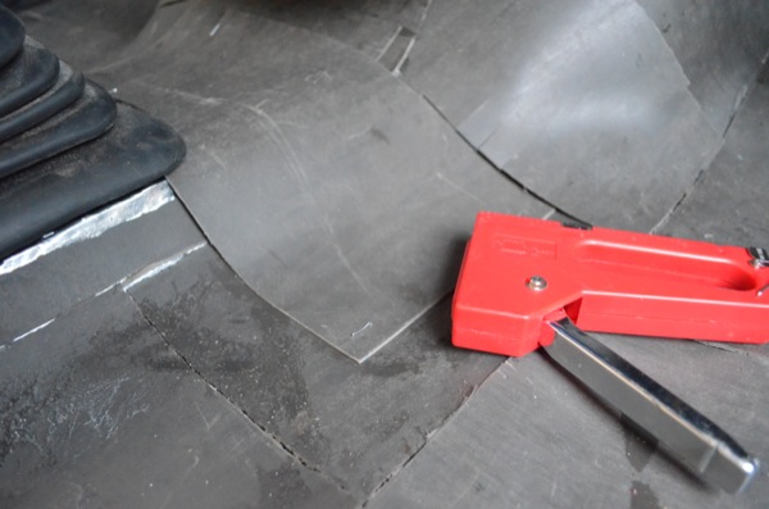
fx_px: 575
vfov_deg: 47.7
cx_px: 384
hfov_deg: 67.5
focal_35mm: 27
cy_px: 254
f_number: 3.5
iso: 6400
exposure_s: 1/50
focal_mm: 18
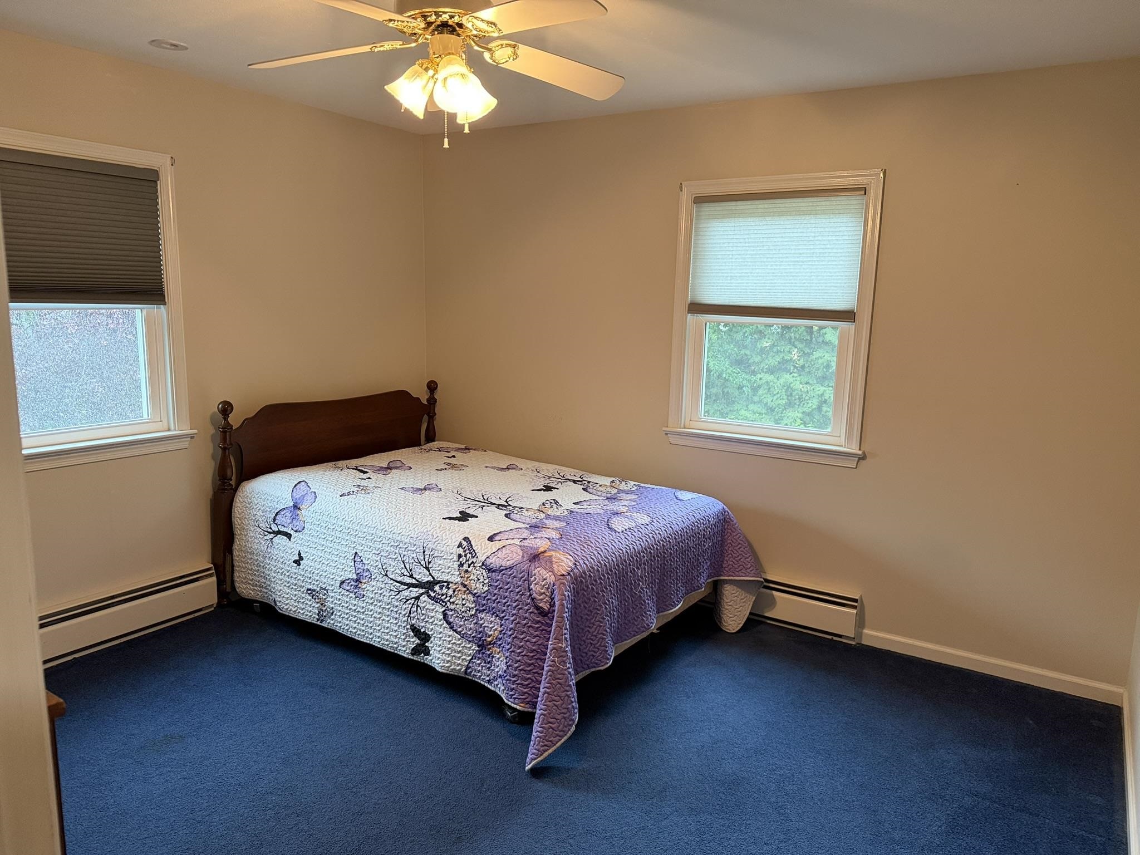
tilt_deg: -9.9
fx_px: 790
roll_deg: -0.9
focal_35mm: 24
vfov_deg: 56.8
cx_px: 570
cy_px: 428
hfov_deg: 71.6
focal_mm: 6.76
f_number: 1.78
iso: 400
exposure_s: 1/60
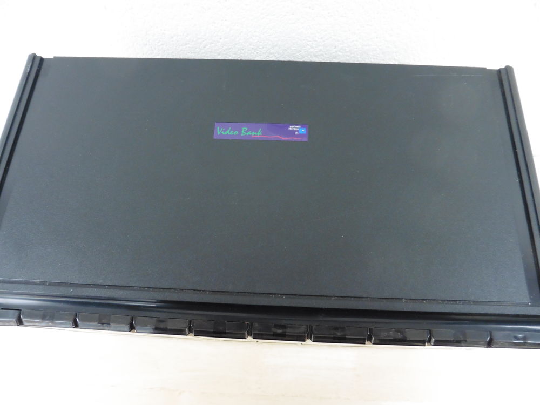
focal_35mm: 24
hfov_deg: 71.6
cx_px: 270
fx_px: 374
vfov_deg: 56.8
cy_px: 202
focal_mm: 4.3
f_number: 3.3
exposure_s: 1/60
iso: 320
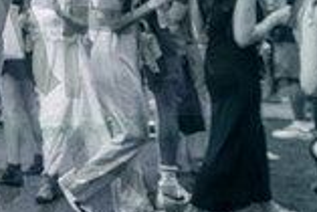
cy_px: 1
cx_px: -151
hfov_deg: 16.0
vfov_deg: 11.5
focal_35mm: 118
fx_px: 1040
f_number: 3.5
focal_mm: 32
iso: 2000
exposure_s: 1/640
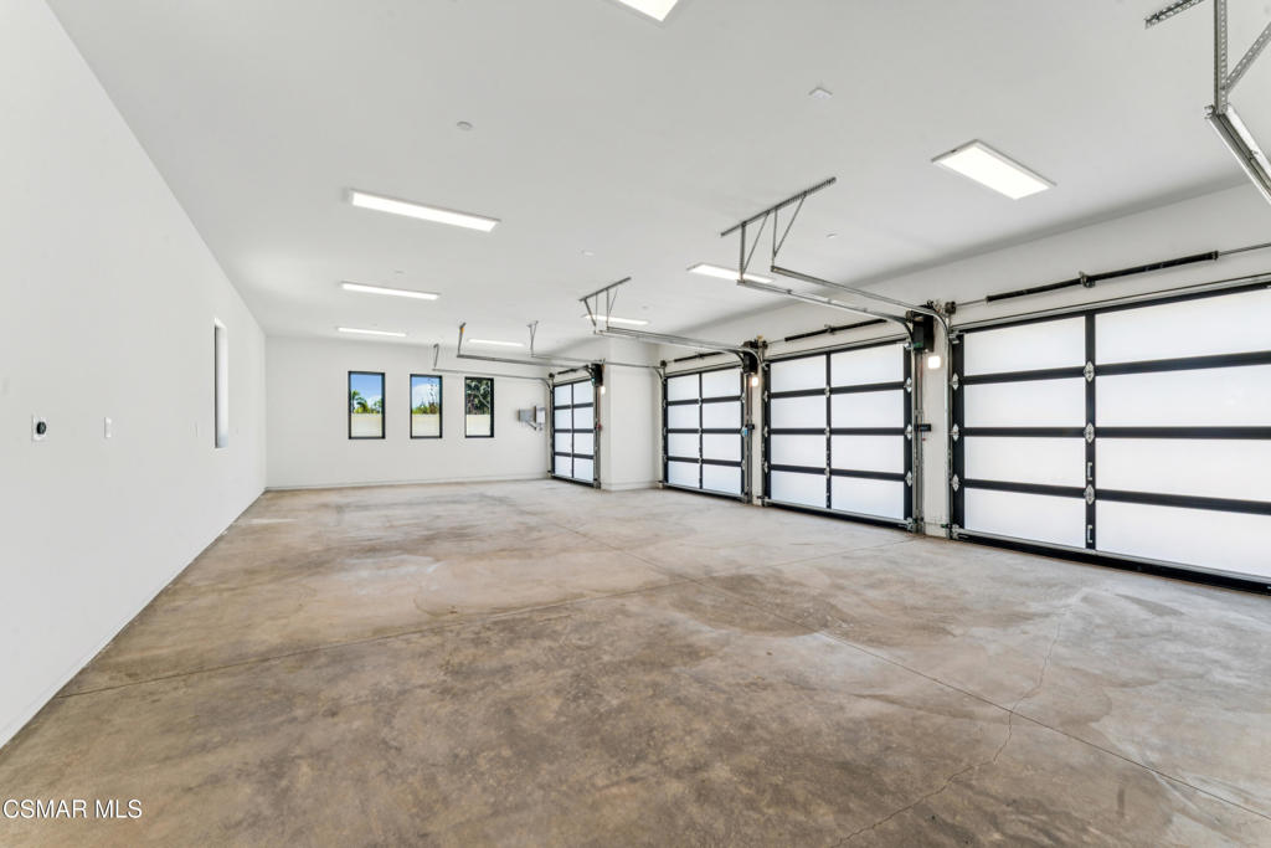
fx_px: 494
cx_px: 636
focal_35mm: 14
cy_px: 424
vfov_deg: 81.2
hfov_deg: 104.2
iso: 100
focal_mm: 14
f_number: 13
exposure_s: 1/13
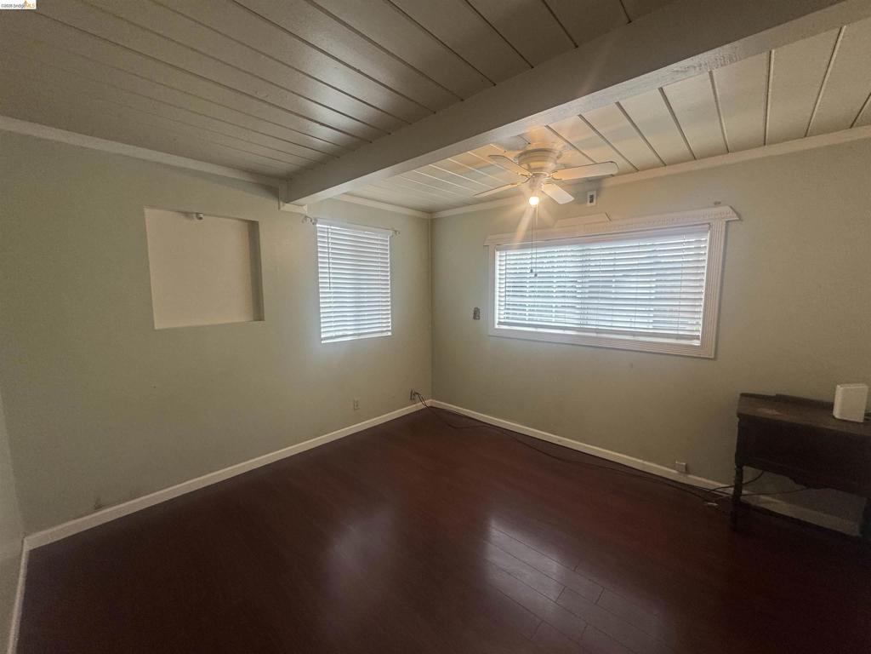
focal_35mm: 14
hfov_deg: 102.1
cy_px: 327
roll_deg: +0.0
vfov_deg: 85.7
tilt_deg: -7.5
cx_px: 436
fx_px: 352
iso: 200
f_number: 2.2
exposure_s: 1/120
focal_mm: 2.22
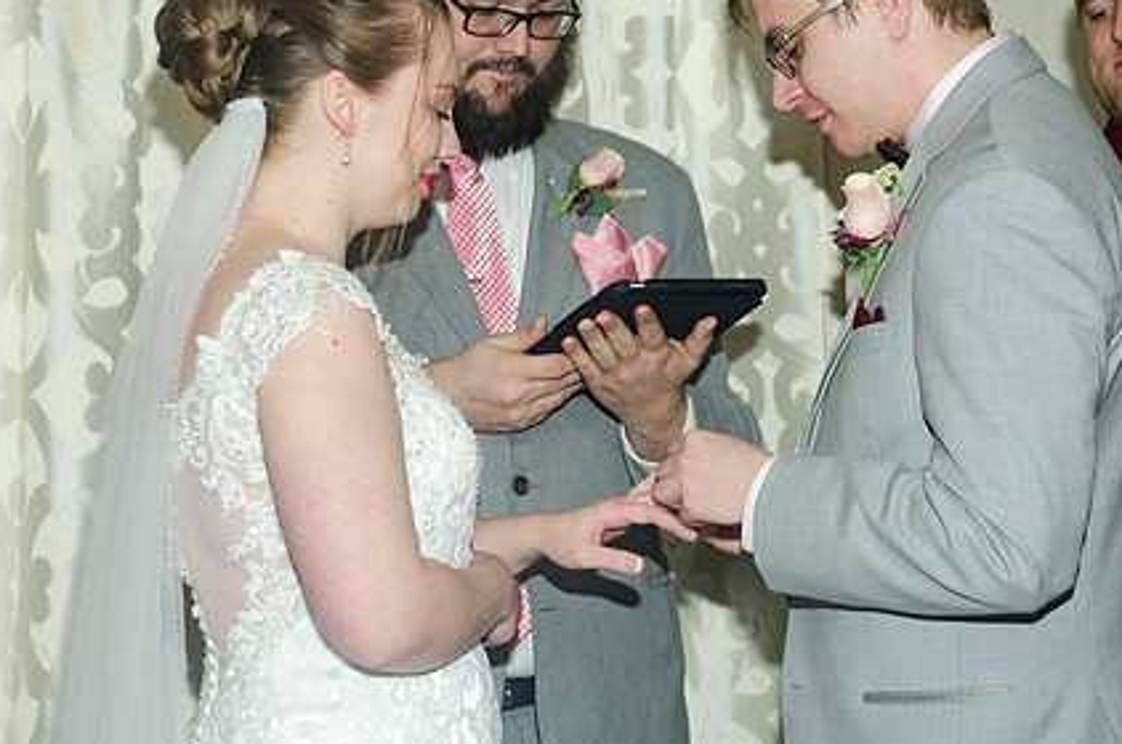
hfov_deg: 19.8
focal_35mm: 103
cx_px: 673
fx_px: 3205
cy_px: 271
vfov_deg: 13.2
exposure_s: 1/60
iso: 400
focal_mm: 50
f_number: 5.6
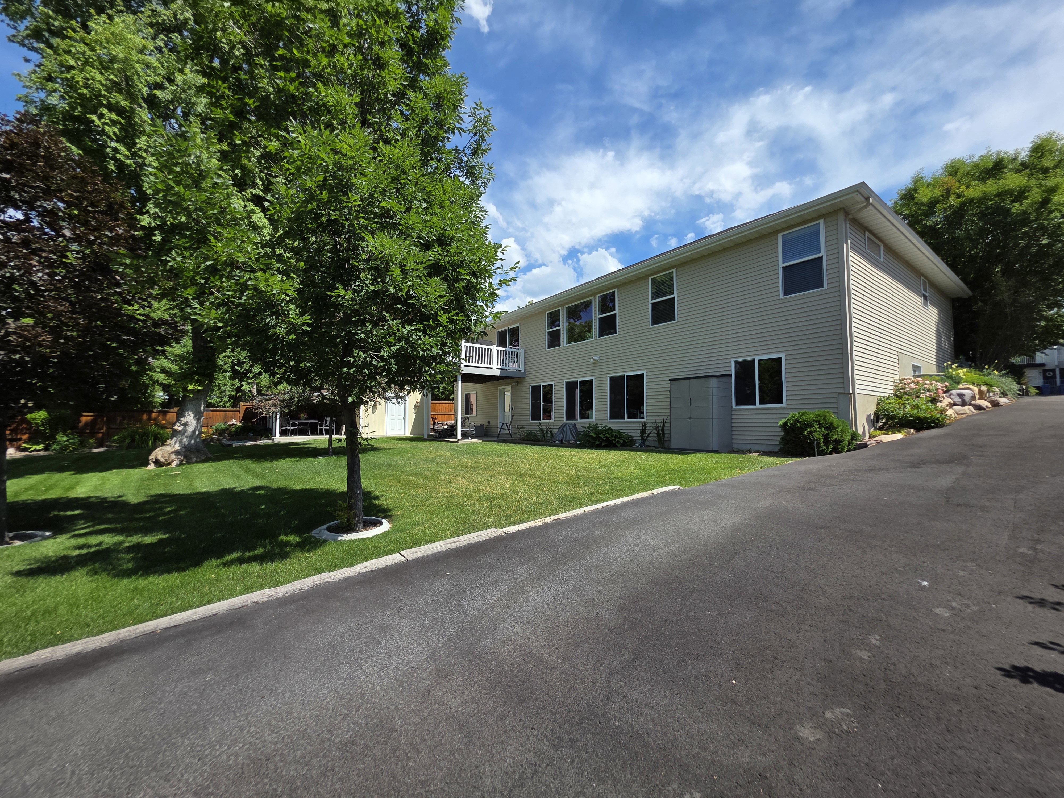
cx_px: 532
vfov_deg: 89.9
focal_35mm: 13
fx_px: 400
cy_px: 399
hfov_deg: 106.2
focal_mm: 2.2
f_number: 1.9
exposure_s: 1/1659
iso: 40
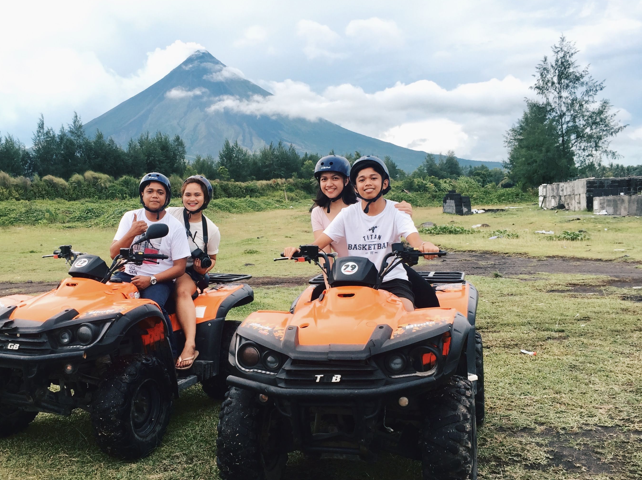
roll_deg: -1.4
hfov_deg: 52.4
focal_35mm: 35
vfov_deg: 40.6
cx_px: 261
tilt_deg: -4.5
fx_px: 648
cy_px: 256
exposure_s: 1/460
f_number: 2.2
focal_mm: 4.15
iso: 32
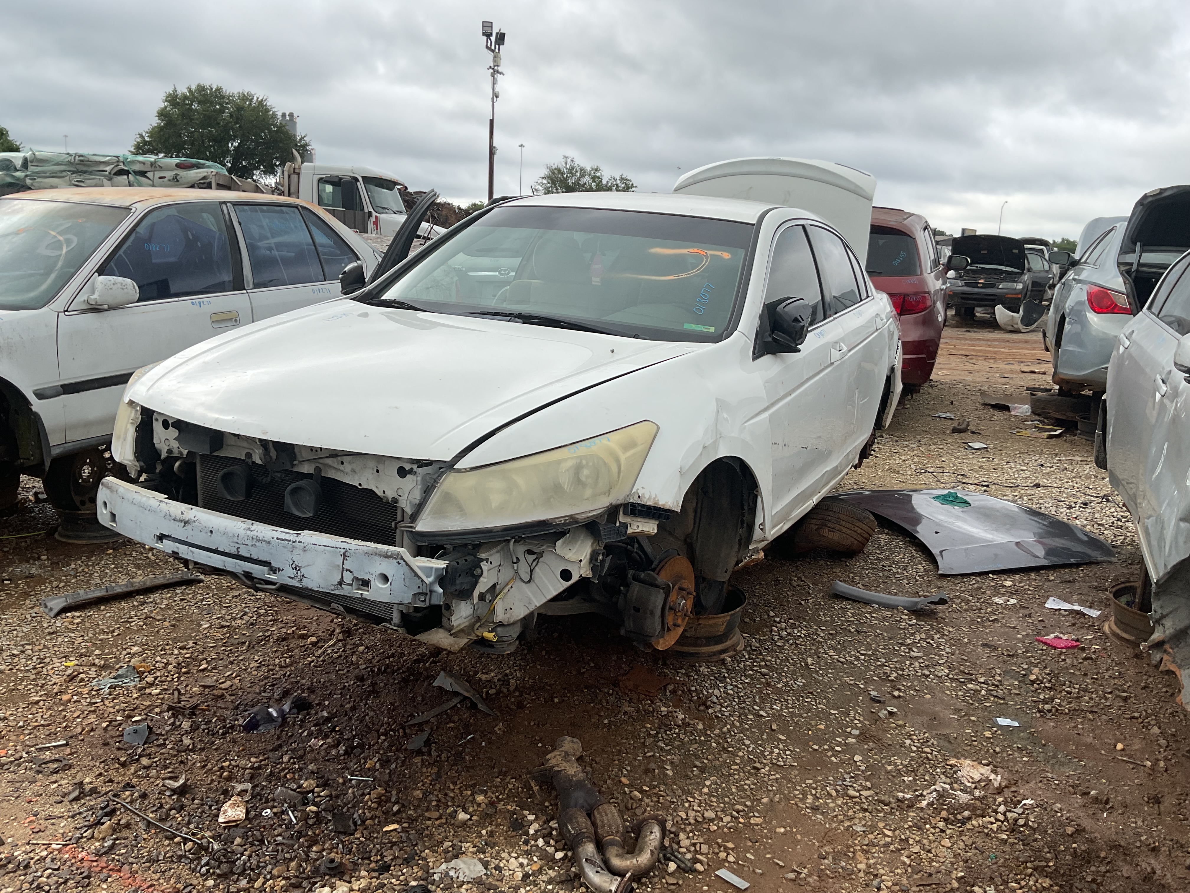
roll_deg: -2.3
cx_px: 595
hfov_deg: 61.7
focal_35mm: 29
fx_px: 997
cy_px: 446
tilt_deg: -11.3
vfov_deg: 48.2
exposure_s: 1/997
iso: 16
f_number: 1.8
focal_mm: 3
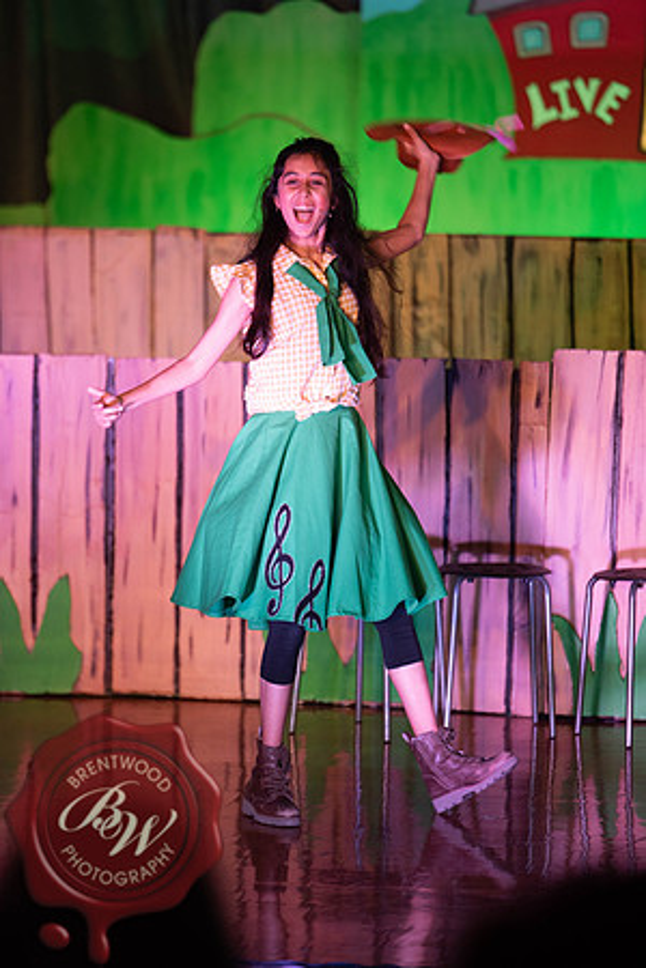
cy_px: 484
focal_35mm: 200
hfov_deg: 6.9
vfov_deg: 10.3
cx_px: 323
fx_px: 5383
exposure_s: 1/200
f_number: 2.8
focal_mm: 200
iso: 1100
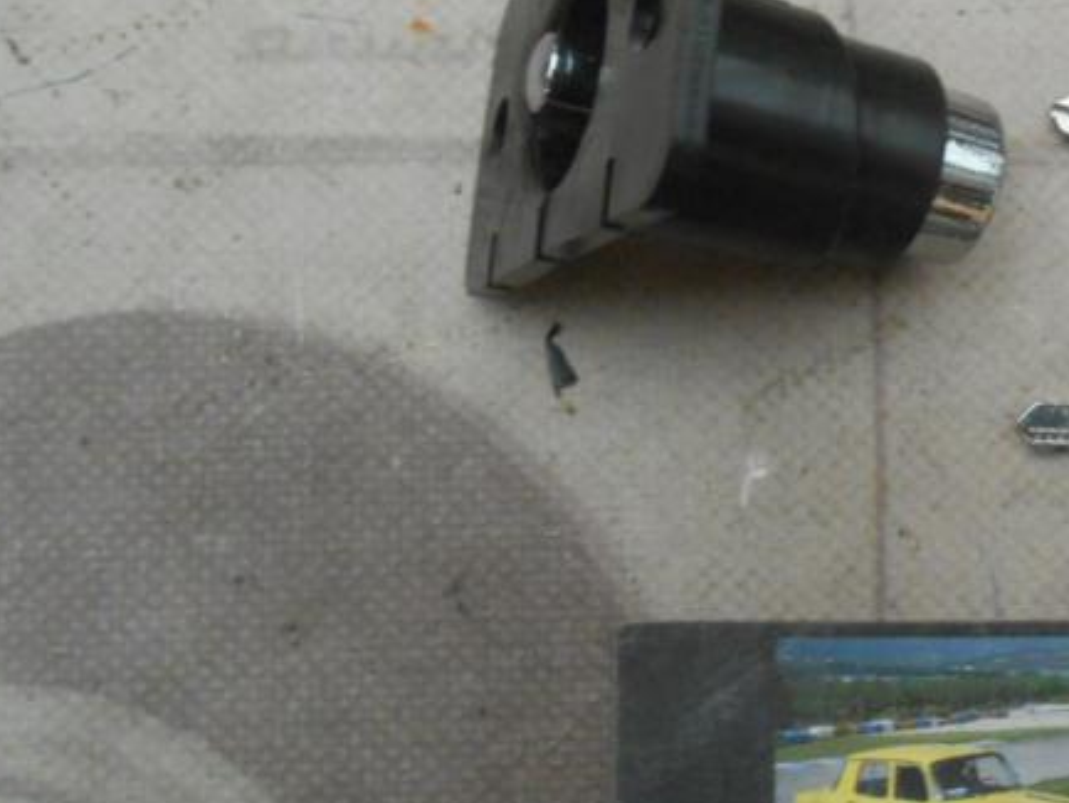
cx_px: 955
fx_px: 1483
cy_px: 415
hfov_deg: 37.2
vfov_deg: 30.3
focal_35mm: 48
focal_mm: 4.6
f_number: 3.5
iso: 400
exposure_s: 1/15
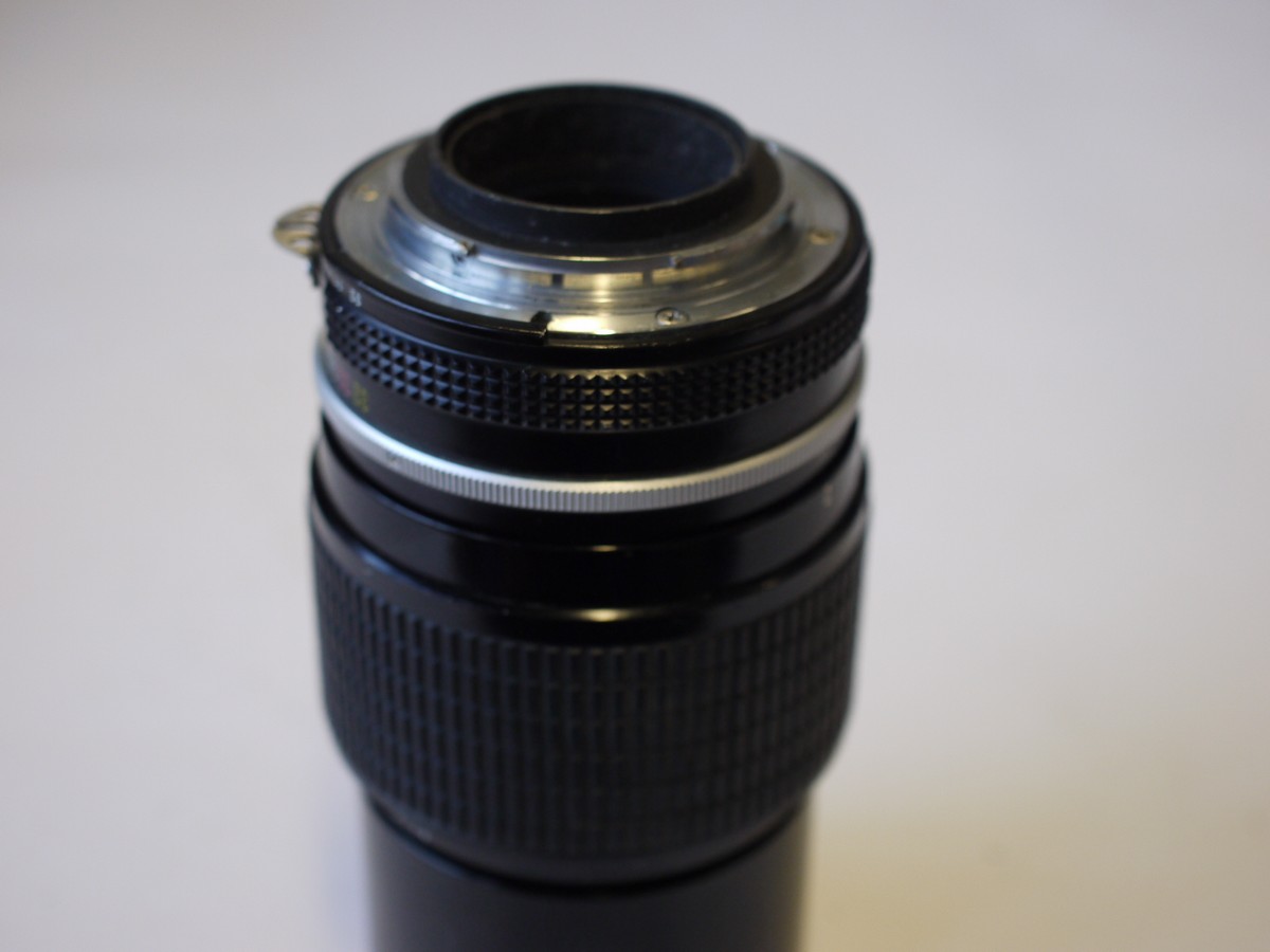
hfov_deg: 32.2
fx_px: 2201
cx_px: 635
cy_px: 476
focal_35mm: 60
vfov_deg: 24.4
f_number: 4
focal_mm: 30
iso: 400
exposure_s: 1/160
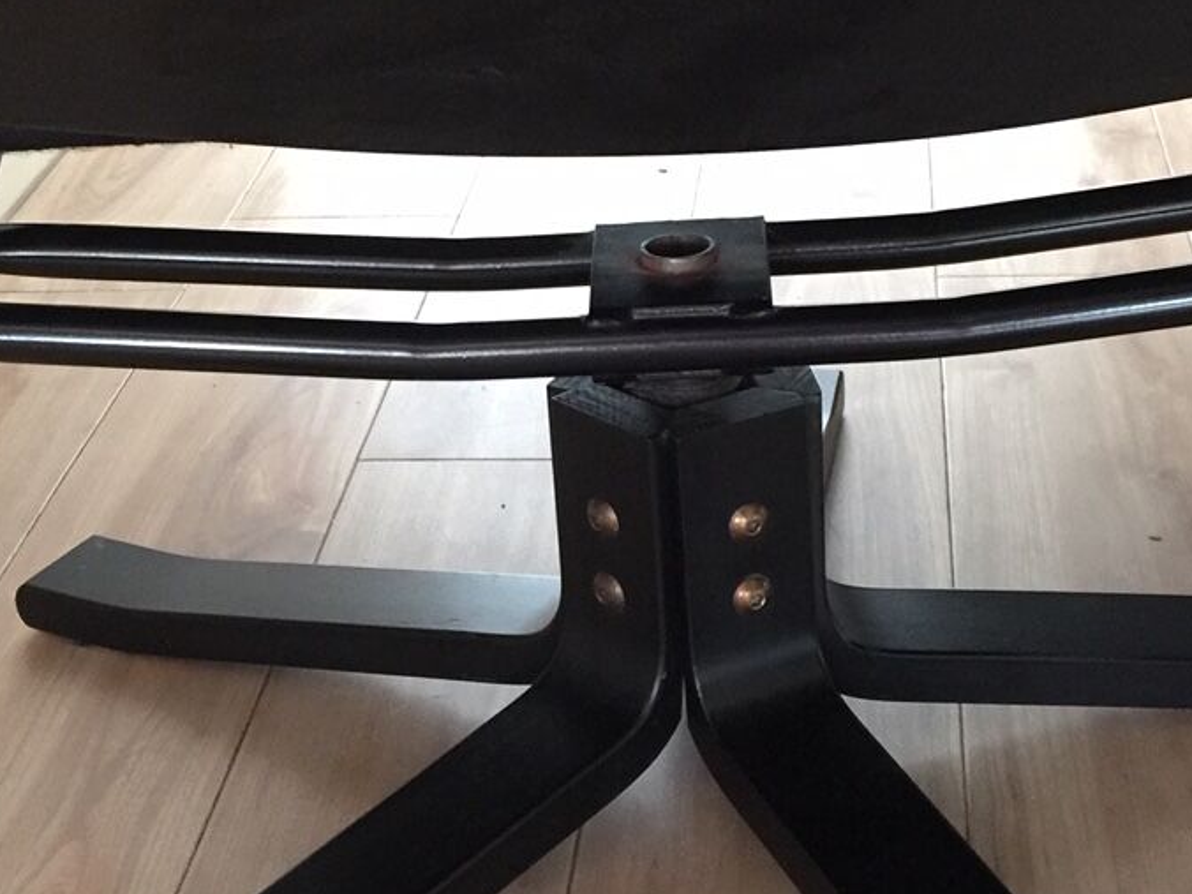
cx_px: 608
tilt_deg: -26.2
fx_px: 2410
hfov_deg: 27.8
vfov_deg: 21.0
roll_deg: +2.1
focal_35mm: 70
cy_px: 411
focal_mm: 4.15
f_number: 2.2
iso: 160
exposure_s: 1/8
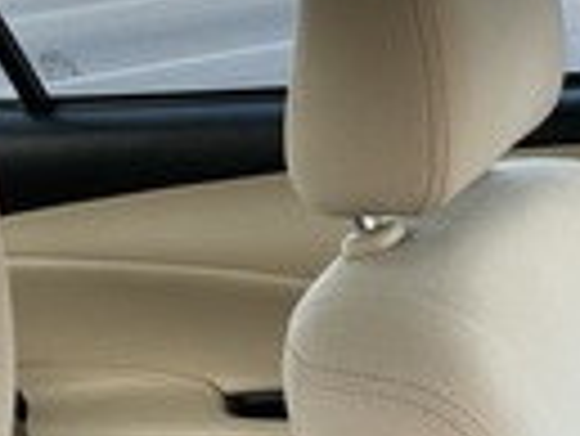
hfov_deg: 20.0
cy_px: 389
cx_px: 690
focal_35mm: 92
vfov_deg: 15.9
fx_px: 1543
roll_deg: +9.9
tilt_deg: -21.7
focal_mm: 4.2
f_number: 1.6
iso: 32
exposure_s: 1/121
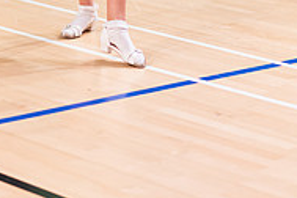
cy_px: -138
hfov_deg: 10.2
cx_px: 126
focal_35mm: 202
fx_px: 1666
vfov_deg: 6.7
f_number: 1.8
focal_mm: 85
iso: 3200
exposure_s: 1/1000
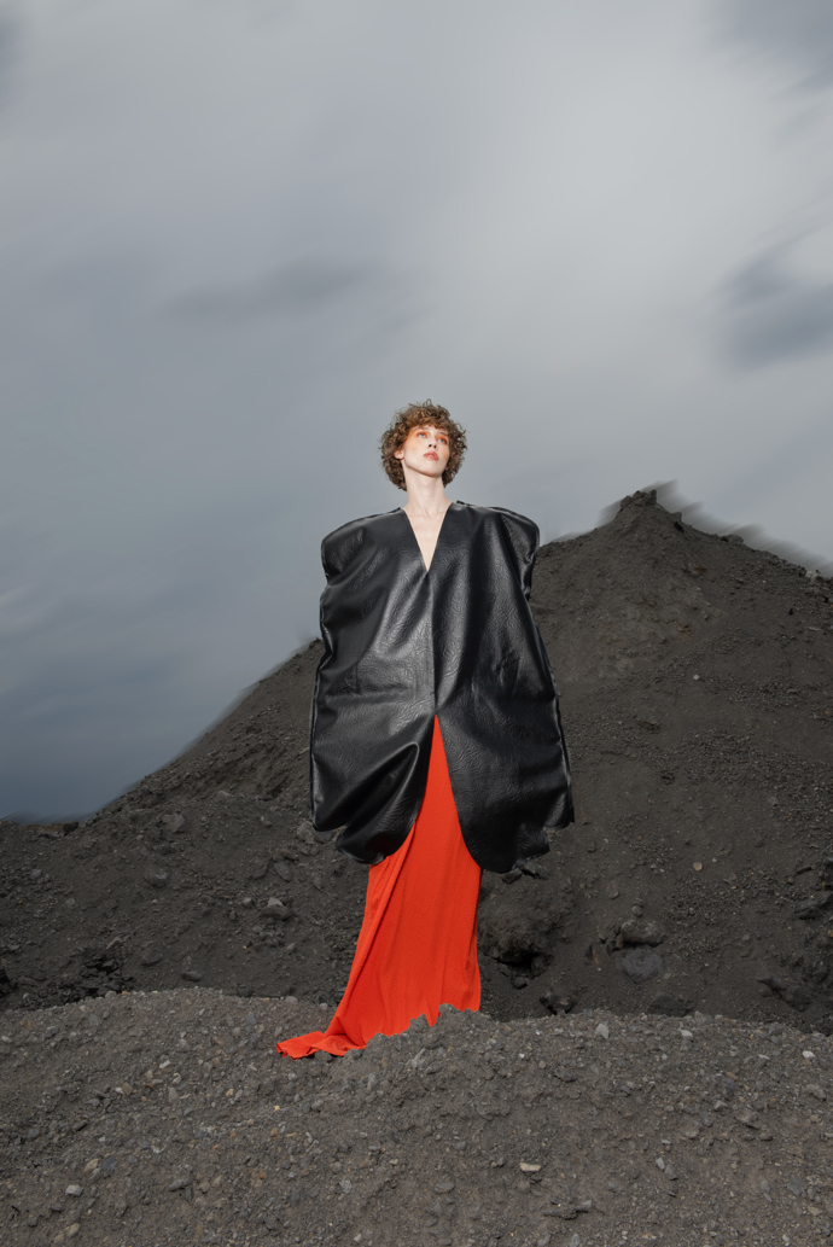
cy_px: 624
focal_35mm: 32
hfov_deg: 41.2
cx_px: 416
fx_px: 1109
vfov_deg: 58.7
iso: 250
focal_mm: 32
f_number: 13
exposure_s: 1/160
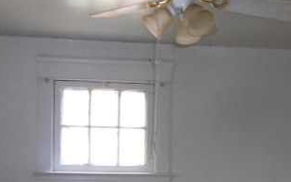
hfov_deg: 35.7
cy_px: 185
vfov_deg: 21.9
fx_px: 452
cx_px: 133
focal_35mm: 57
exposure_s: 1/25
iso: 200
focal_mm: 4.6
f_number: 3.5
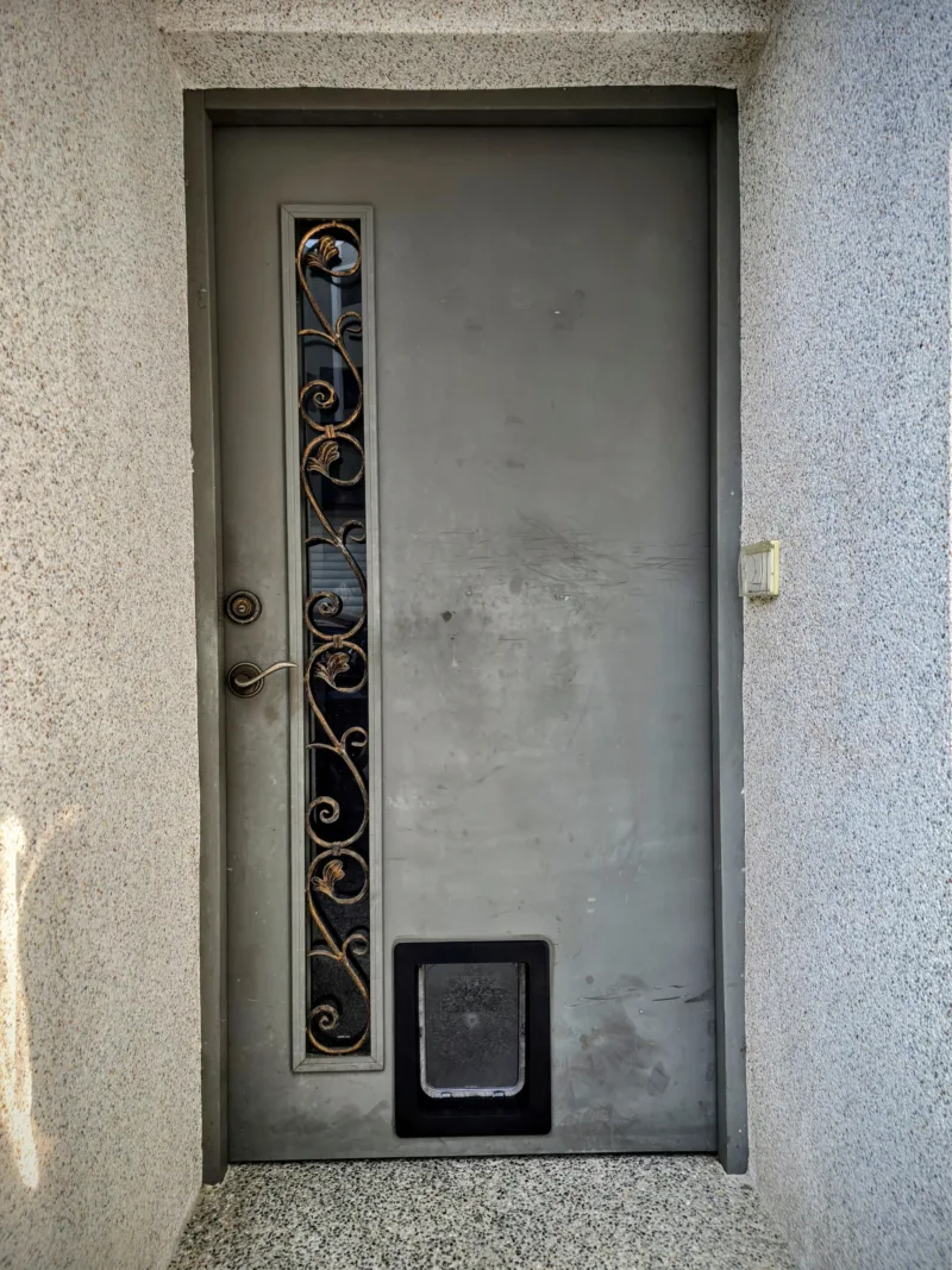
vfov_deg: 73.9
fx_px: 844
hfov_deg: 58.9
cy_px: 635
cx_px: 476
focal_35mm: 23
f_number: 1.7
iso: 16
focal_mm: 6.3
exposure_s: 1/180
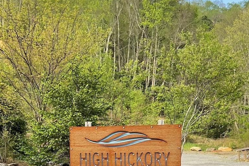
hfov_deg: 32.7
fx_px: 422
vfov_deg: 21.1
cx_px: 92
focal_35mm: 61
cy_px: 186
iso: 16
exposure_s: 1/163
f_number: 1.8
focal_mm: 3
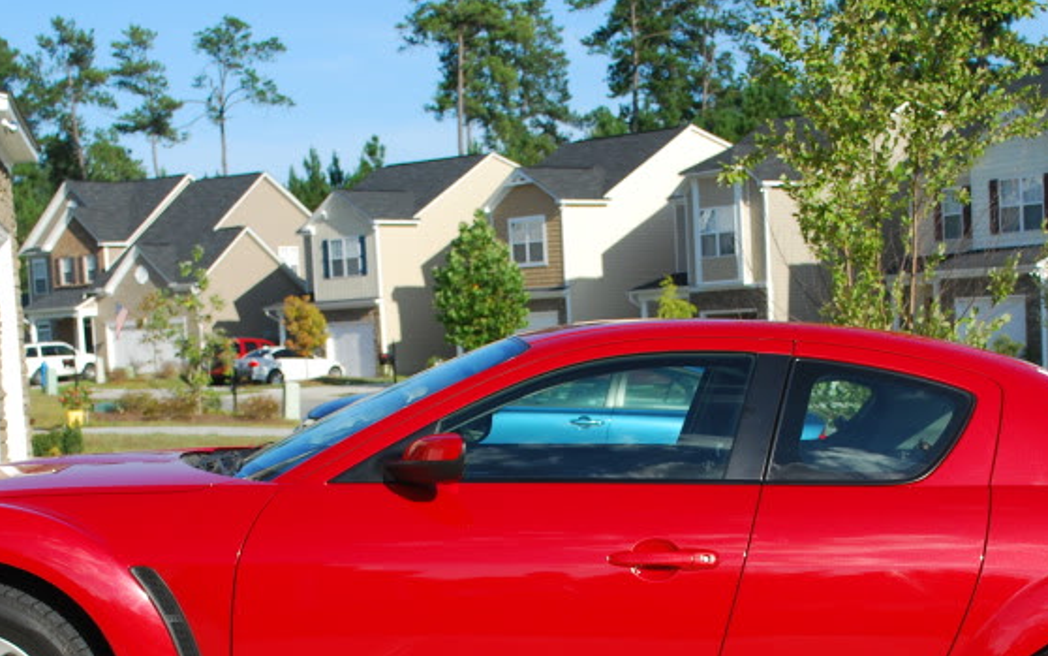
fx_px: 2085
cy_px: 582
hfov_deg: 28.2
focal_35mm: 73
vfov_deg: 17.6
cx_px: 593
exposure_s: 1/400
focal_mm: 26
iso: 100
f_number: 5
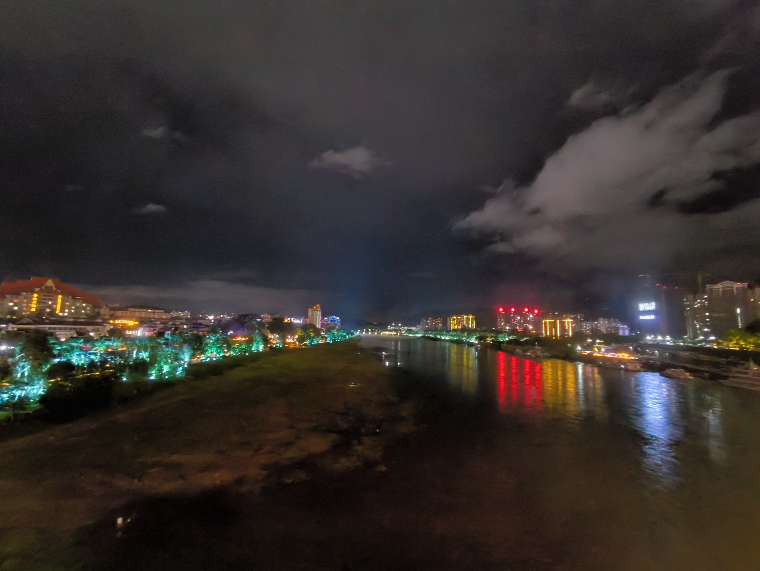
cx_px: 380
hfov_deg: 98.1
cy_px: 286
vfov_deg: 81.8
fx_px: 330
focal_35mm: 15
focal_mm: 1.65
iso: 3200
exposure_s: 1/9.09
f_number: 2.2
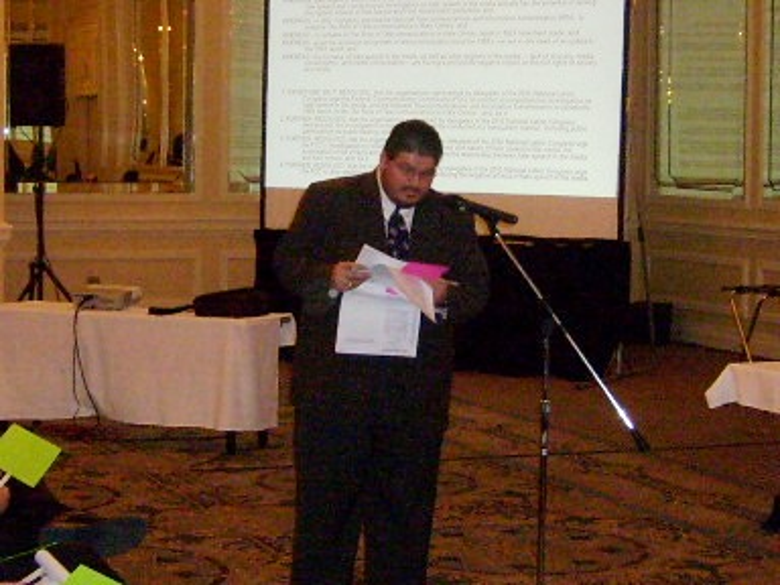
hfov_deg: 52.6
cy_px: 292
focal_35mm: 35
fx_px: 789
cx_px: 390
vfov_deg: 40.7
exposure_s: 1/45
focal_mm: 5.8
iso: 200
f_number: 2.8
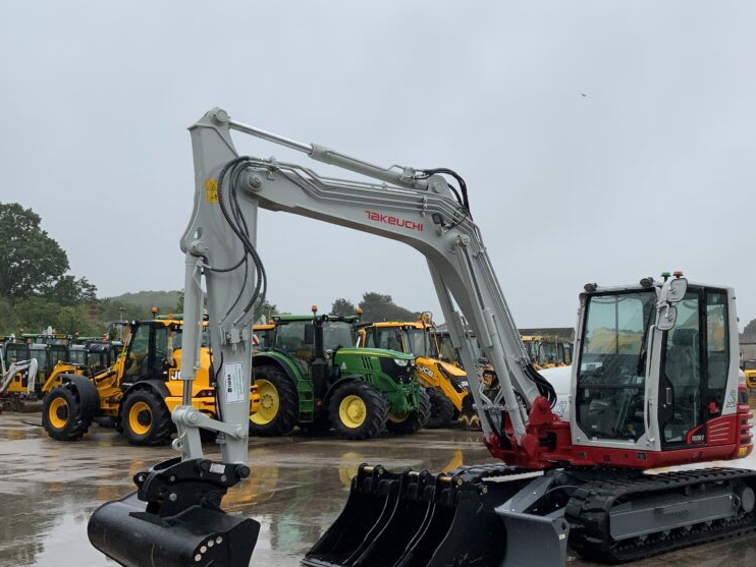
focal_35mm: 40
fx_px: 874
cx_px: 502
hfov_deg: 46.1
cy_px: 330
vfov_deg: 35.9
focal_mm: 3
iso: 16
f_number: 1.8
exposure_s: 1/1098
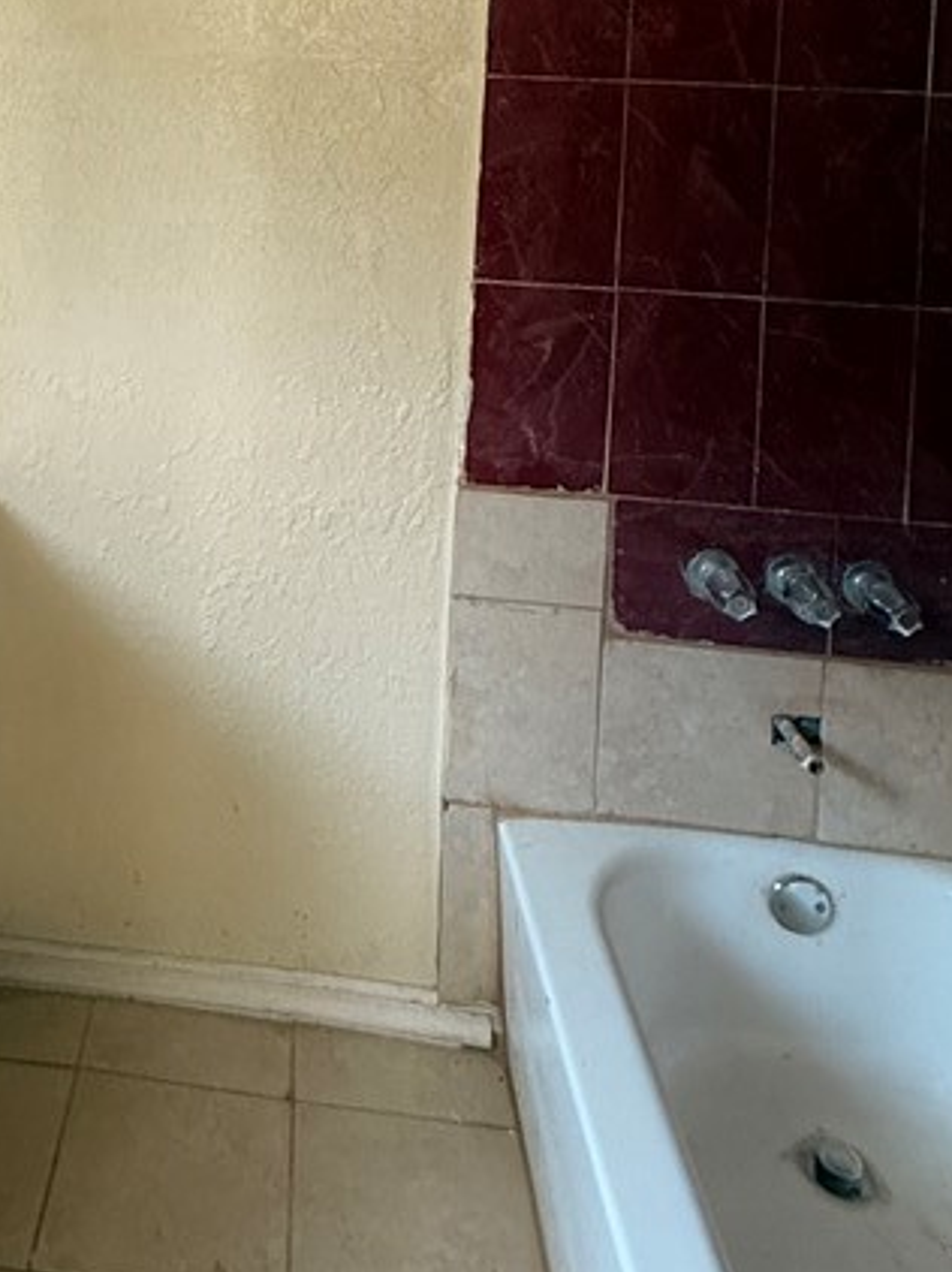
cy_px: 127
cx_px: 121
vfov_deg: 48.3
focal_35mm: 34
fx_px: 1248
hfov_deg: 39.2
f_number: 2.2
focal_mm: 2.22
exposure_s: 1/99
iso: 250
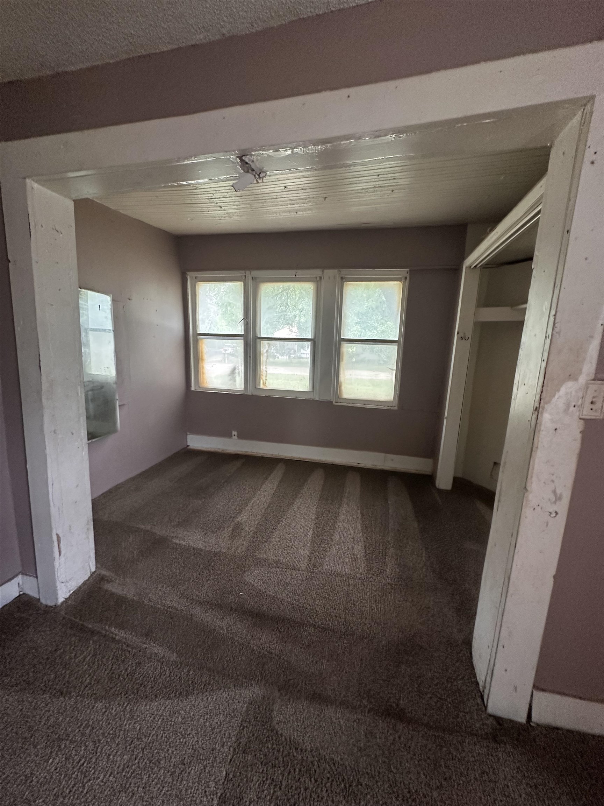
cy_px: 403
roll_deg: -1.2
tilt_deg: -9.5
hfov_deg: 85.7
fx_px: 326
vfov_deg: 102.1
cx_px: 302
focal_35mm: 14
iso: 320
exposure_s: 1/66
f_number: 2.2
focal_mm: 2.22
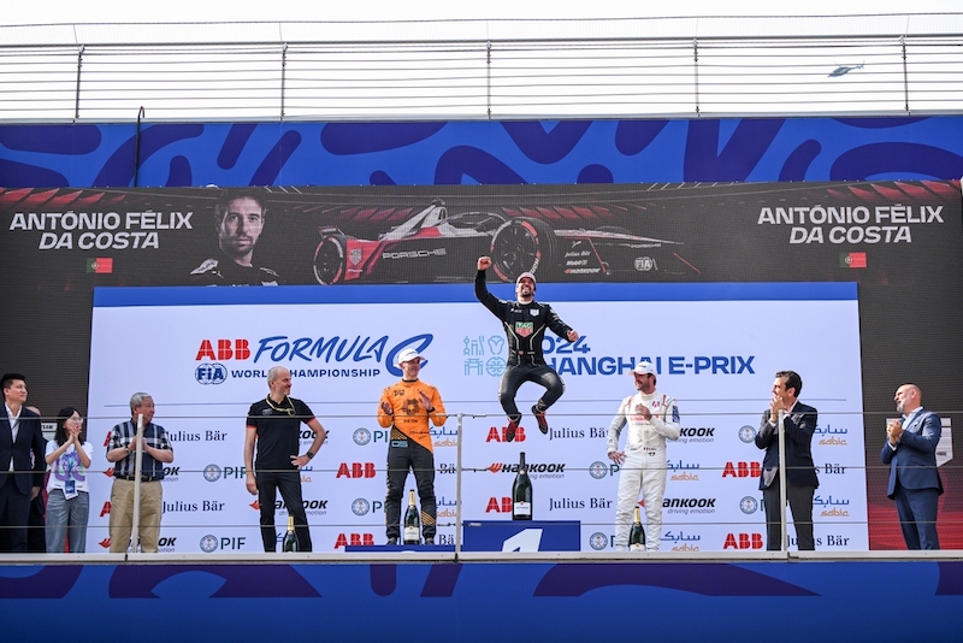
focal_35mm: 70
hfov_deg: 28.8
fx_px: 1873
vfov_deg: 19.5
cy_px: 322
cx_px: 482
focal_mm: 70
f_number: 3.5
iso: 200
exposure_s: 1/1250
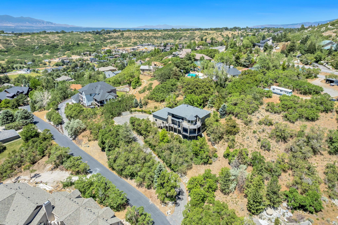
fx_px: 206
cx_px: 169
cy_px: 112
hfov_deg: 78.6
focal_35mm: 22
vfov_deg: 57.2
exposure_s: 1/2000
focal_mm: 8.38
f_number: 2.8
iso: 120
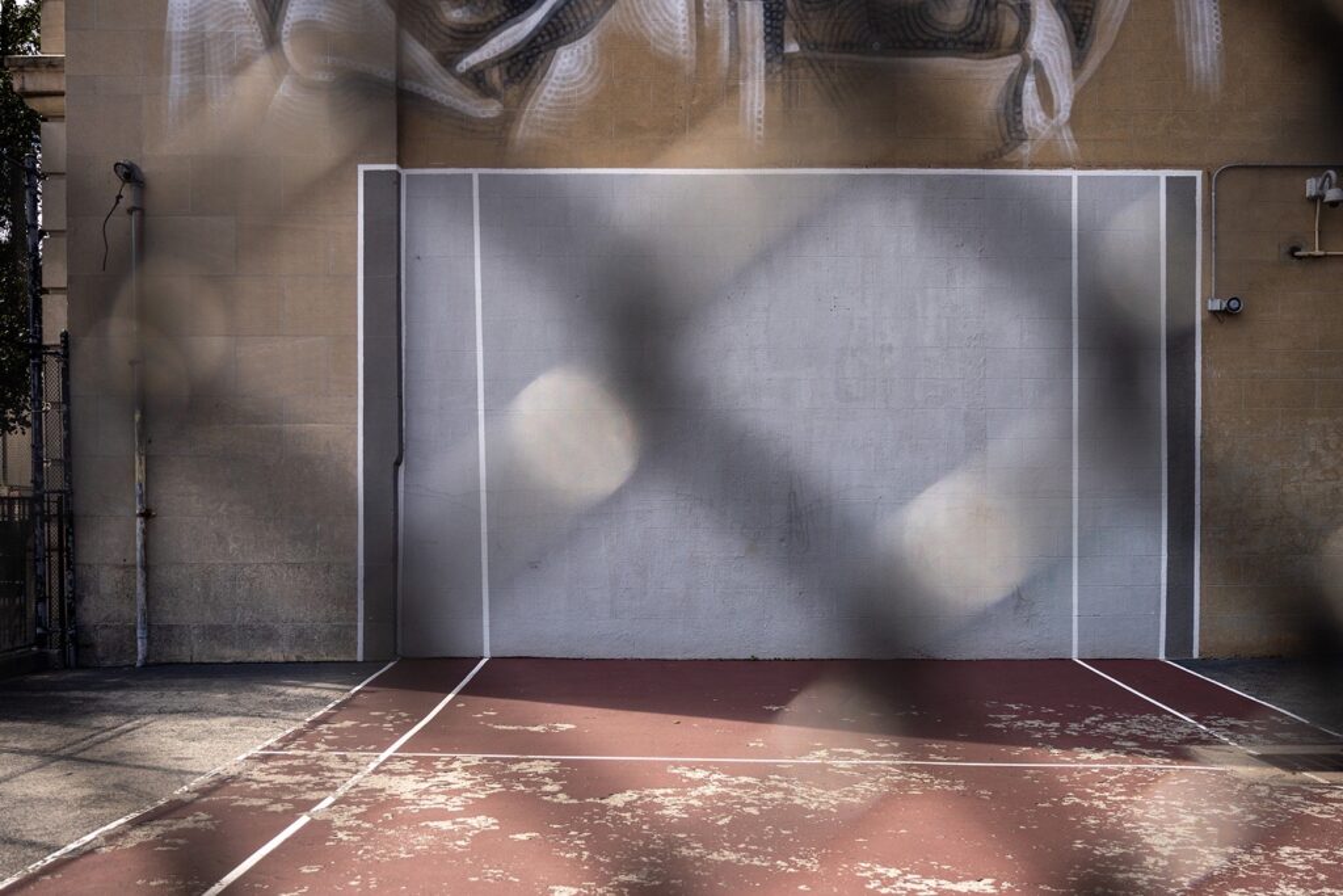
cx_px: 672
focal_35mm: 31
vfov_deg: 42.3
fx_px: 1157
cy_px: 448
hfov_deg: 60.3
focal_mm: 31
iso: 100
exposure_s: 1/2000
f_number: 3.2
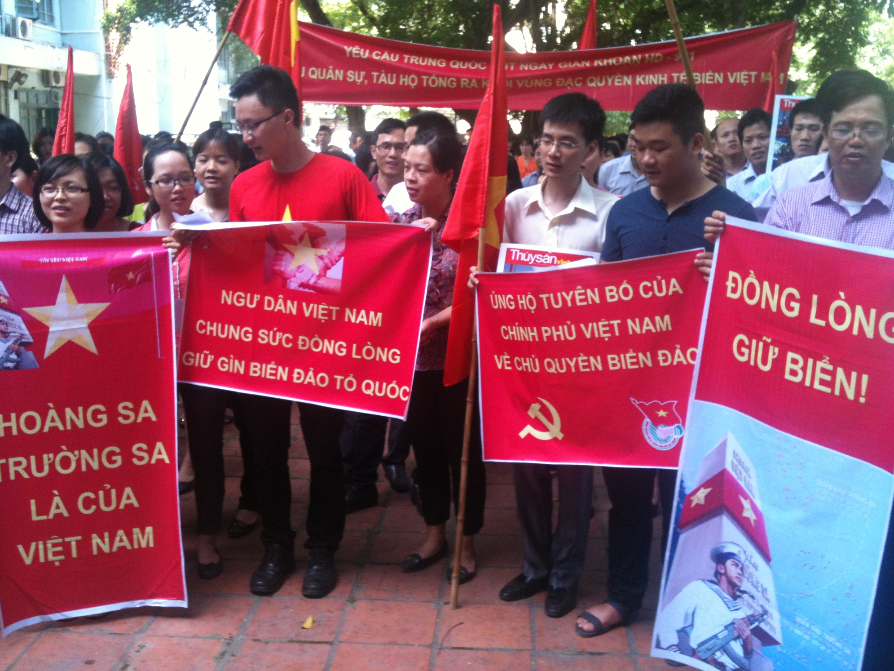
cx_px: 437
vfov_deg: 39.7
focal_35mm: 36
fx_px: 930
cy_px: 333
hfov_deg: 51.4
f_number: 2.8
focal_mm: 3.85
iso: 80
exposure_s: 1/60
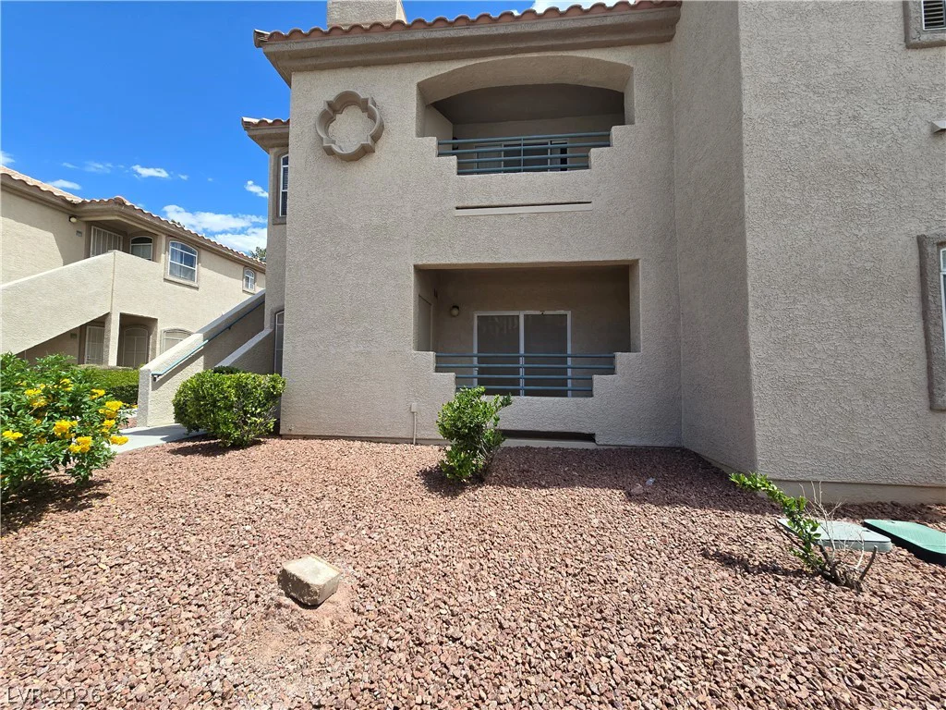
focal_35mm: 13
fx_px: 355
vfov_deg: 89.9
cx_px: 473
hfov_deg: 106.2
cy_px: 355
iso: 50
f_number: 2.2
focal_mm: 2.2
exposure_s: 1/1864
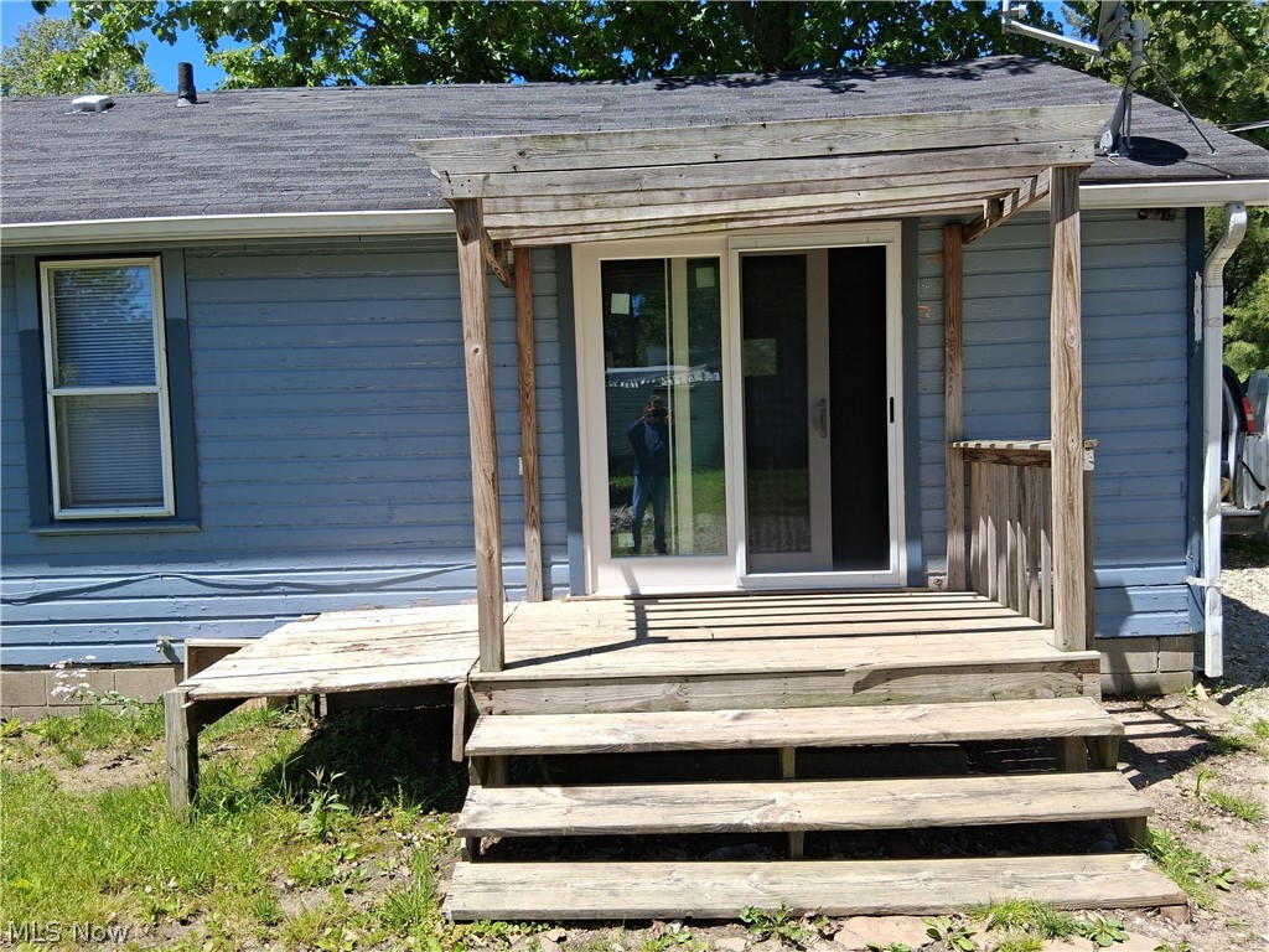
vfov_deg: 53.1
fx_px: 953
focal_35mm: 26
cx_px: 634
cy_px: 476
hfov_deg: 67.3
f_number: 1.8
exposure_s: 1/407
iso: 25
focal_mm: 3.98
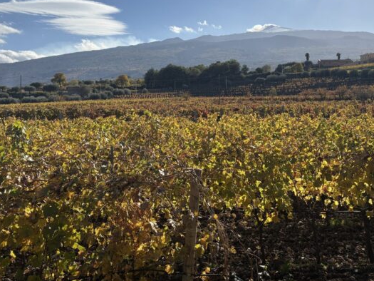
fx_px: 411
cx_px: 196
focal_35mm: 38
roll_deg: +1.2
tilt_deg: +2.9
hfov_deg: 48.9
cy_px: 82
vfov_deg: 37.1
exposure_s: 1/5952
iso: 50
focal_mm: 5.96
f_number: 1.6
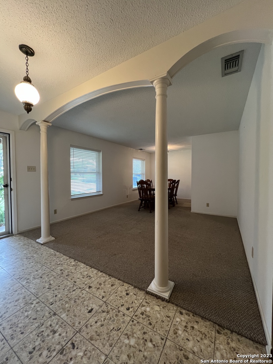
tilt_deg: -1.8
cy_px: 182
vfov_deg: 106.2
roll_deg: +0.0
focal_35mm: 13
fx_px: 137
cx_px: 136
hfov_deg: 89.9
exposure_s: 1/60
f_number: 1.8
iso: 250
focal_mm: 1.57
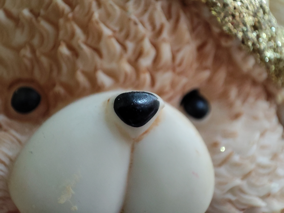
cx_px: 142
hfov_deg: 38.9
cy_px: 106
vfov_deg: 29.7
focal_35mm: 49
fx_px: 402
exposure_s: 1/50
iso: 249
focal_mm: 4.1
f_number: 2.4
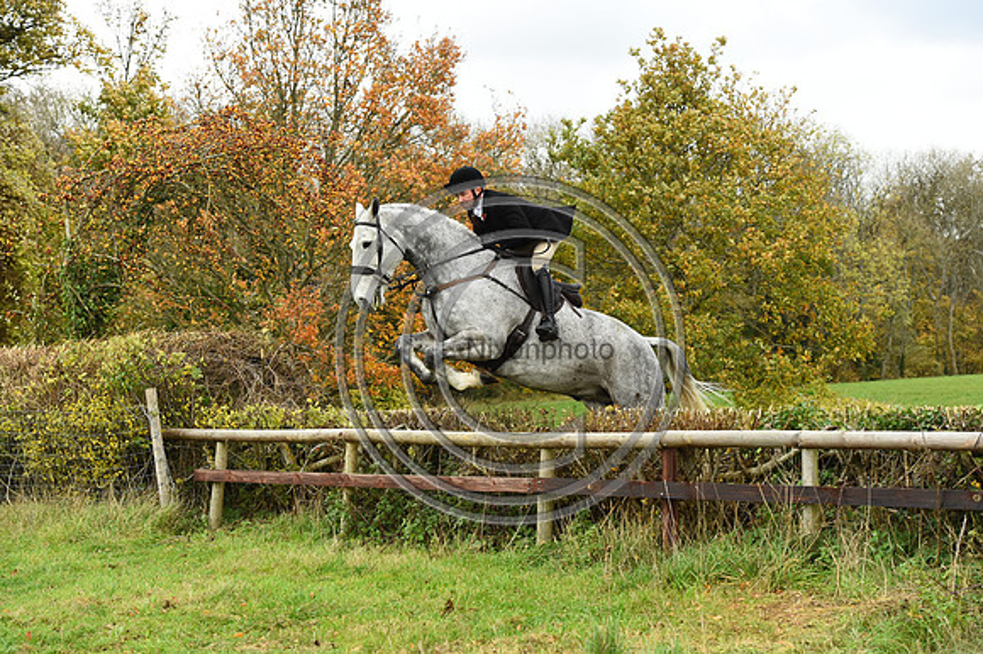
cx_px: 492
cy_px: 327
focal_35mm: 80
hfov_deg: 25.4
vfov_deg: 17.0
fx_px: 2183
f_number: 5.6
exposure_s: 1/1250
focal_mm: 80
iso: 2800
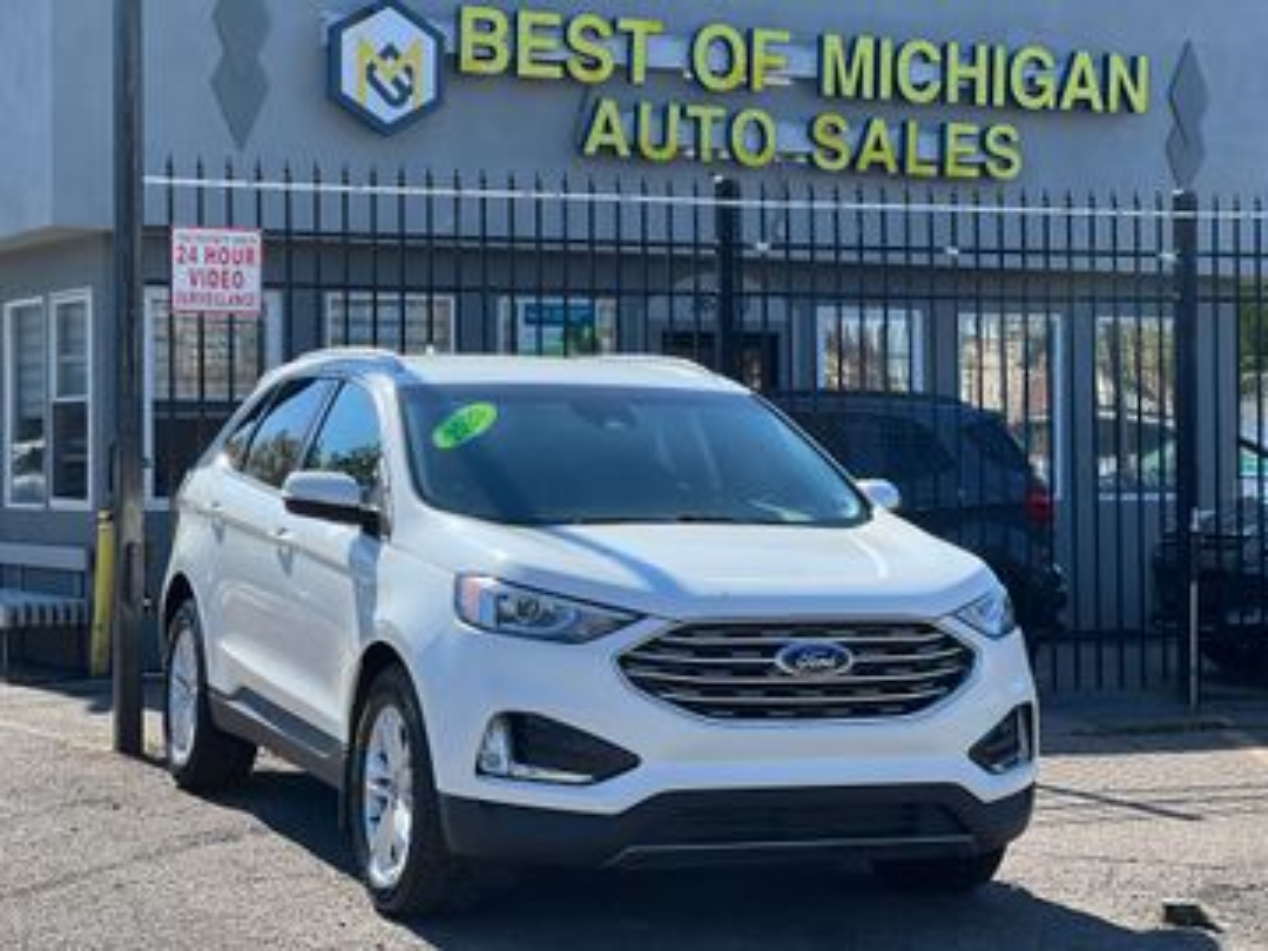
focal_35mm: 77
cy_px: 476
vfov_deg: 19.1
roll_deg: -0.1
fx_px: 2821
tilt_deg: +0.9
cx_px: 634
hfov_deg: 25.3
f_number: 2.8
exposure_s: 1/407
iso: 32
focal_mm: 9
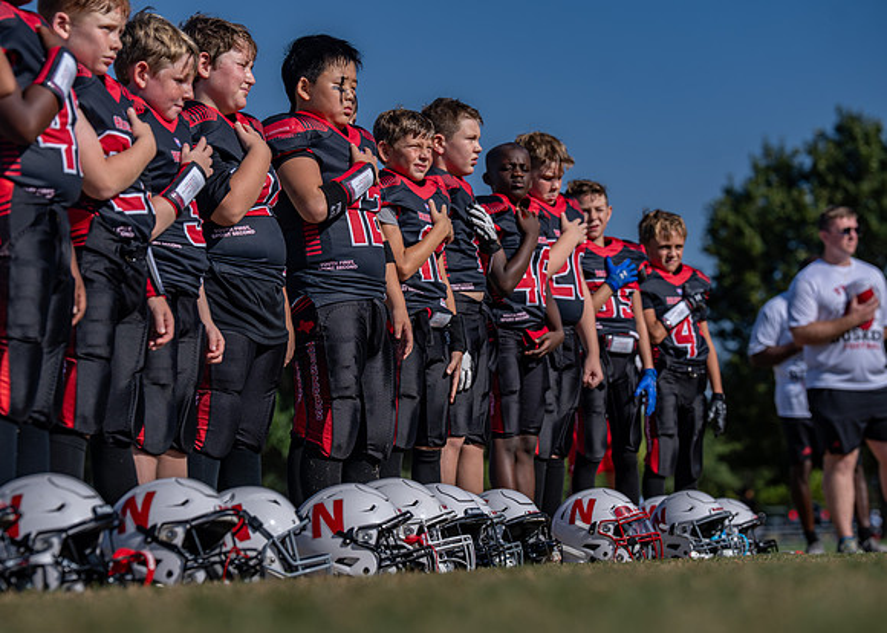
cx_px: 419
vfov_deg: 9.9
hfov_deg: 13.9
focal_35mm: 145
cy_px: 317
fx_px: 3648
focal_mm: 133
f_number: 5
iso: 100
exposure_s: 1/1250
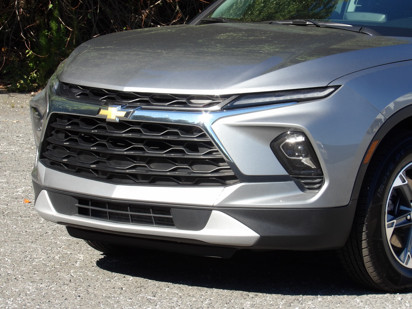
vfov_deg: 7.5
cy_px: 154
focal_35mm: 198
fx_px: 2357
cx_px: 206
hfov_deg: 10.0
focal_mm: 35.6
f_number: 5.5
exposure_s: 1/195
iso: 100
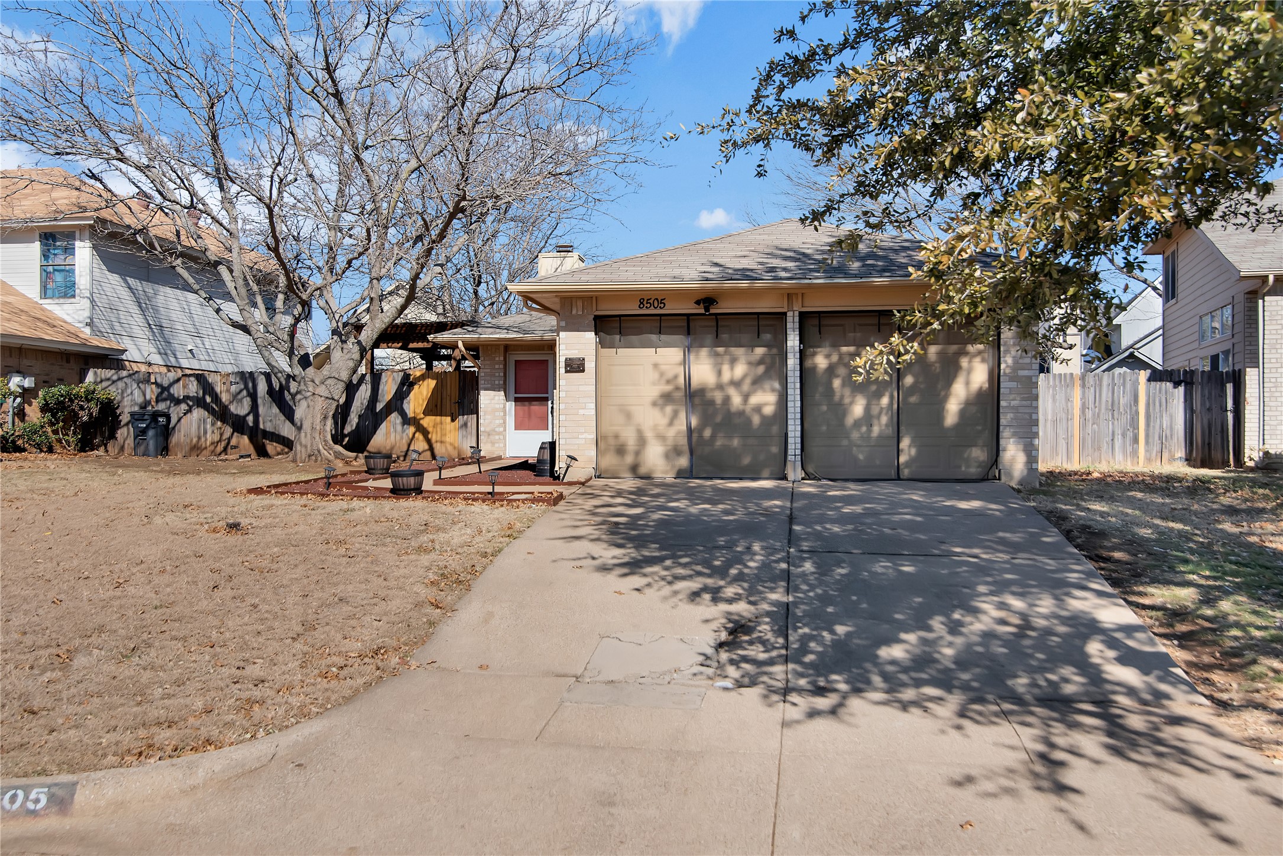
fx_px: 998
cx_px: 642
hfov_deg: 65.5
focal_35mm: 28
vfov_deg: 46.4
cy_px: 428
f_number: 7.1
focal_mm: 28
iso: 320
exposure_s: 1/1000
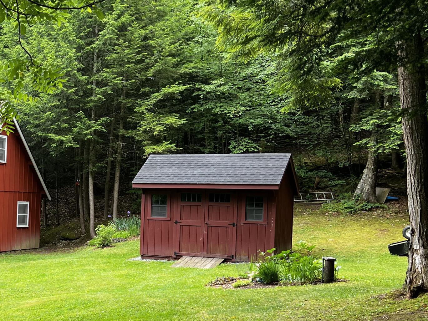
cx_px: -22
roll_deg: -2.2
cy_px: 221
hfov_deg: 30.8
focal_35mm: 57
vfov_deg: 25.5
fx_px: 705
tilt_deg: -2.1
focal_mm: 5.7
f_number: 1.5
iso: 40
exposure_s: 1/121
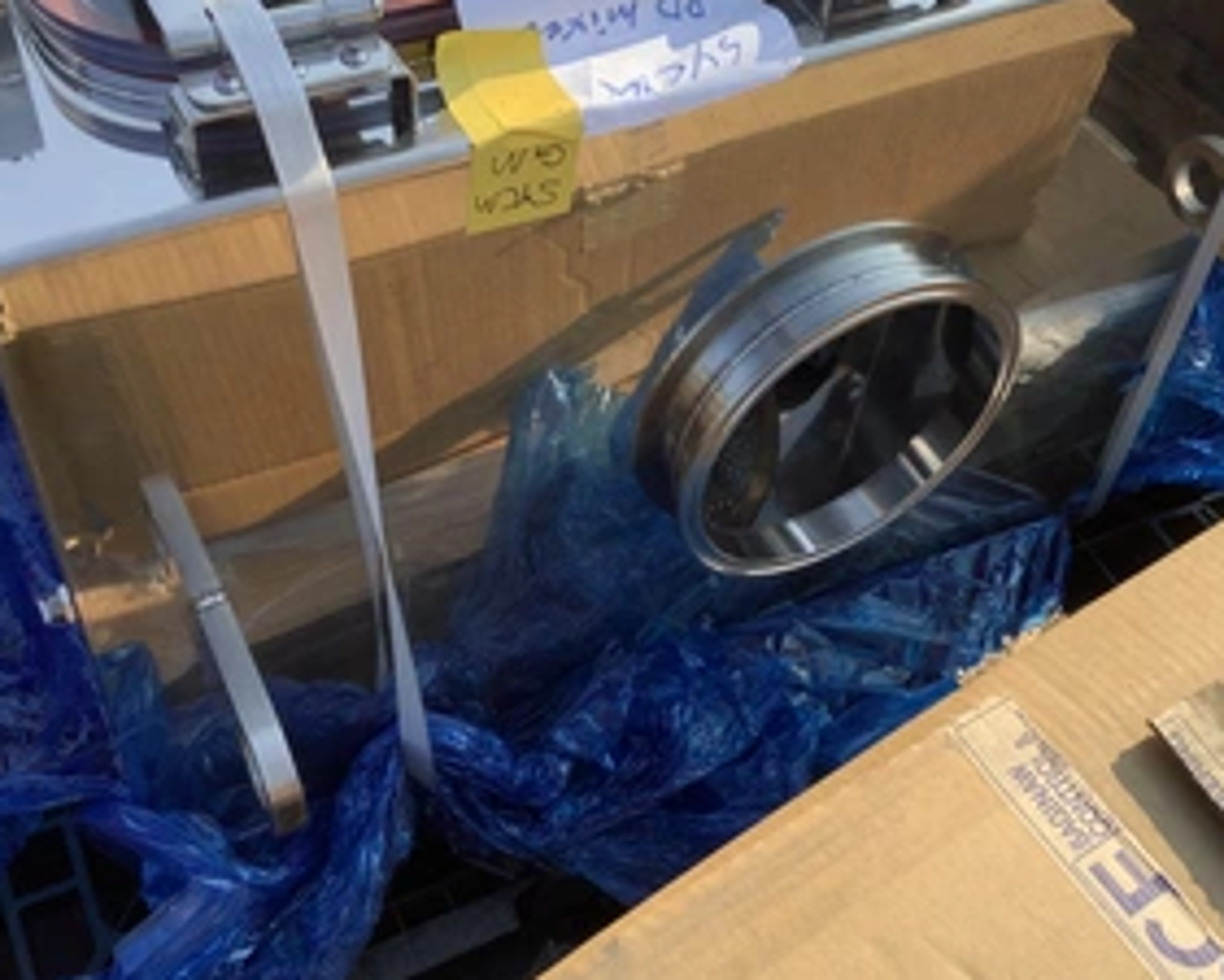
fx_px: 1558
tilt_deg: -48.6
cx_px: 758
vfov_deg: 34.9
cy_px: 422
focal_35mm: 43
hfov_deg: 42.6
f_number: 2.4
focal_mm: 3.3
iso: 25
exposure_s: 1/754
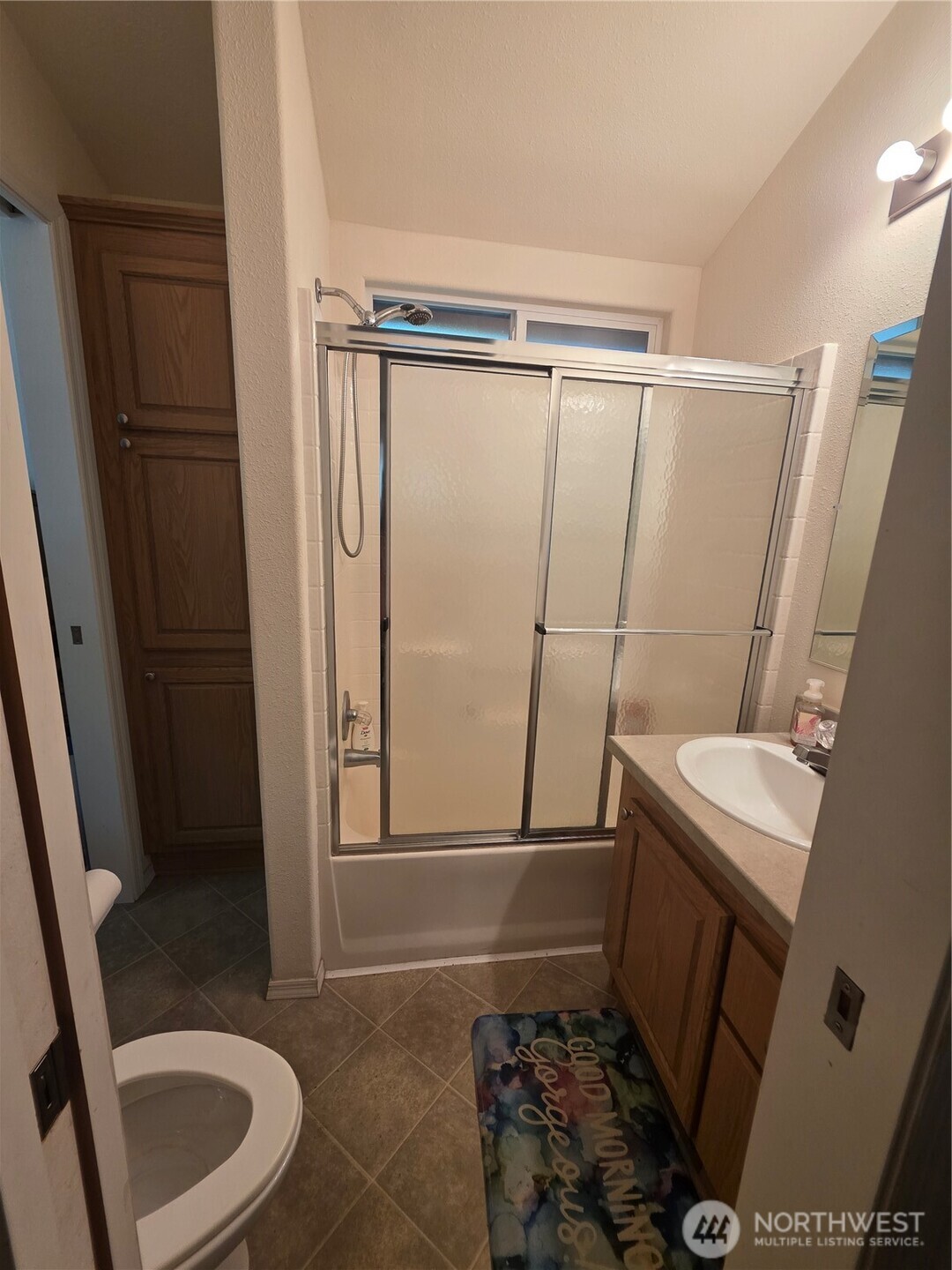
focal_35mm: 13
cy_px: 635
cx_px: 476
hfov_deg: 89.9
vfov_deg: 106.2
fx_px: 477
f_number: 1.9
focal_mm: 2.2
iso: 160
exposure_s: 1/120
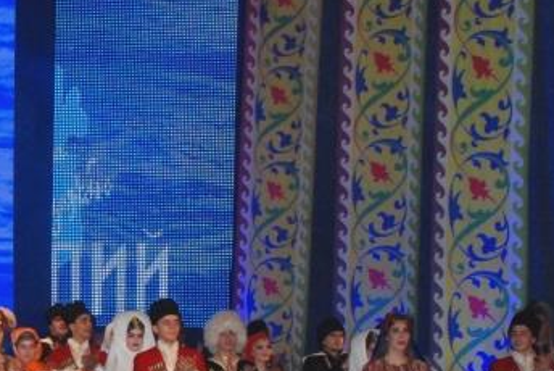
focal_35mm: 143
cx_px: -147
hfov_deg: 13.8
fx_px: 2202
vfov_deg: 9.5
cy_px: 390
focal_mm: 32
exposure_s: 1/200
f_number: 7.1
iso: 1250
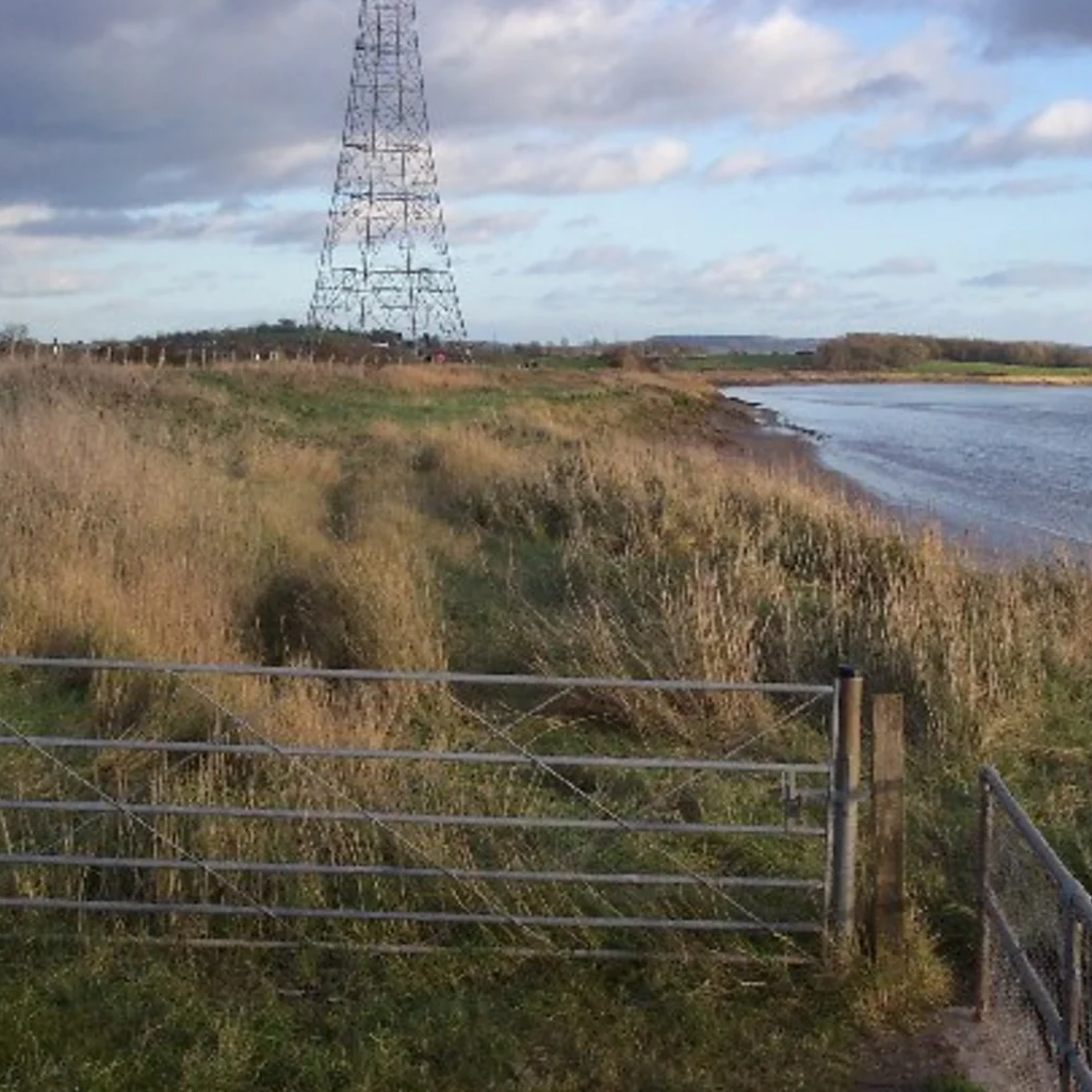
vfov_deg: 33.4
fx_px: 1820
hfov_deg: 33.0
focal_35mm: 51
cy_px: 550
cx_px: 749
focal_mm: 8
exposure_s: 1/350
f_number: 4.8
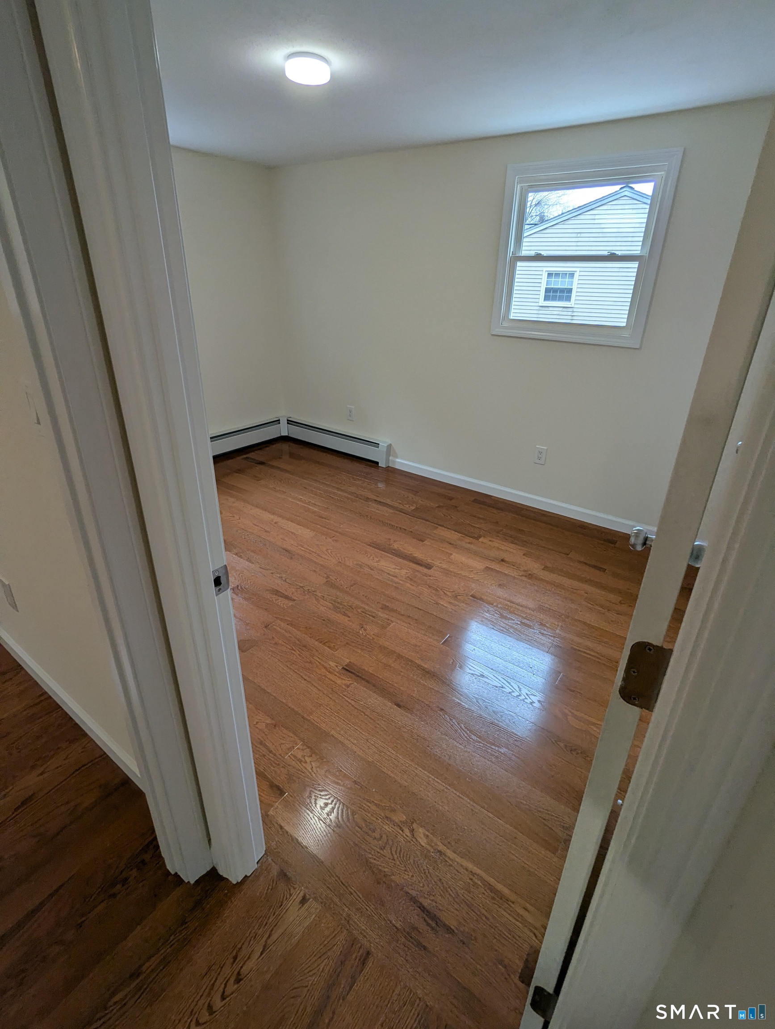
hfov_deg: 78.3
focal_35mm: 16
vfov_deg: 94.4
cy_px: 514
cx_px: 388
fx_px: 476
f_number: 2.2
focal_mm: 2.35
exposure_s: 1/120
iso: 63
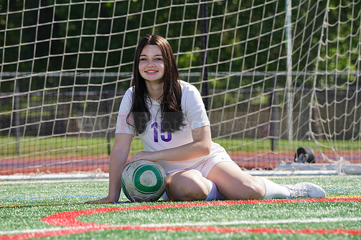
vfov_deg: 4.8
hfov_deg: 7.2
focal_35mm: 288
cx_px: 180
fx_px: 2886
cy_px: 120
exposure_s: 1/250
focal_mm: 288
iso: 200
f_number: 11
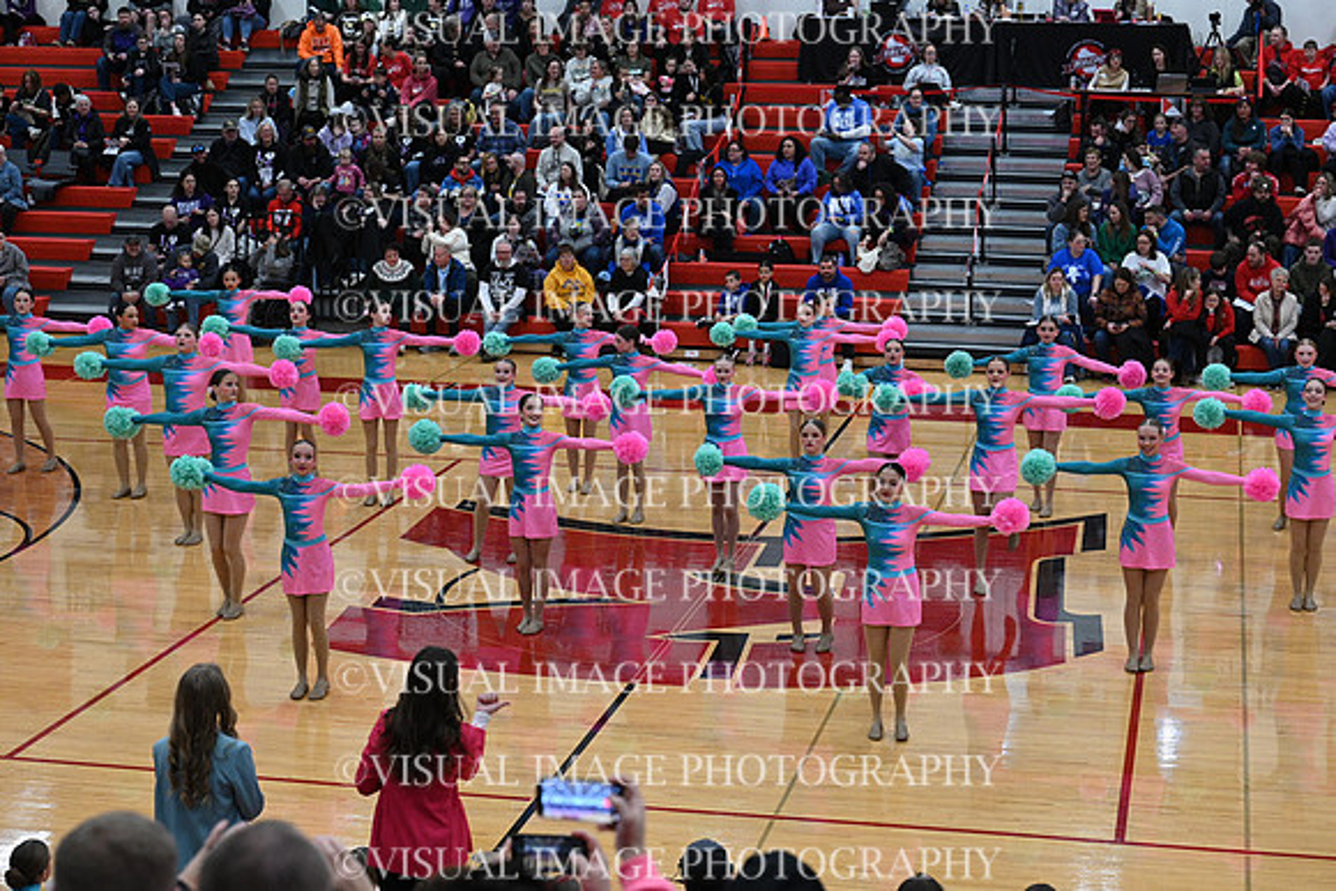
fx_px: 2598
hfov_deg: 28.8
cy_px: 446
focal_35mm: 70
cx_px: 668
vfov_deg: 19.5
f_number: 4
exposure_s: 1/400
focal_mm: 70
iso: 4000
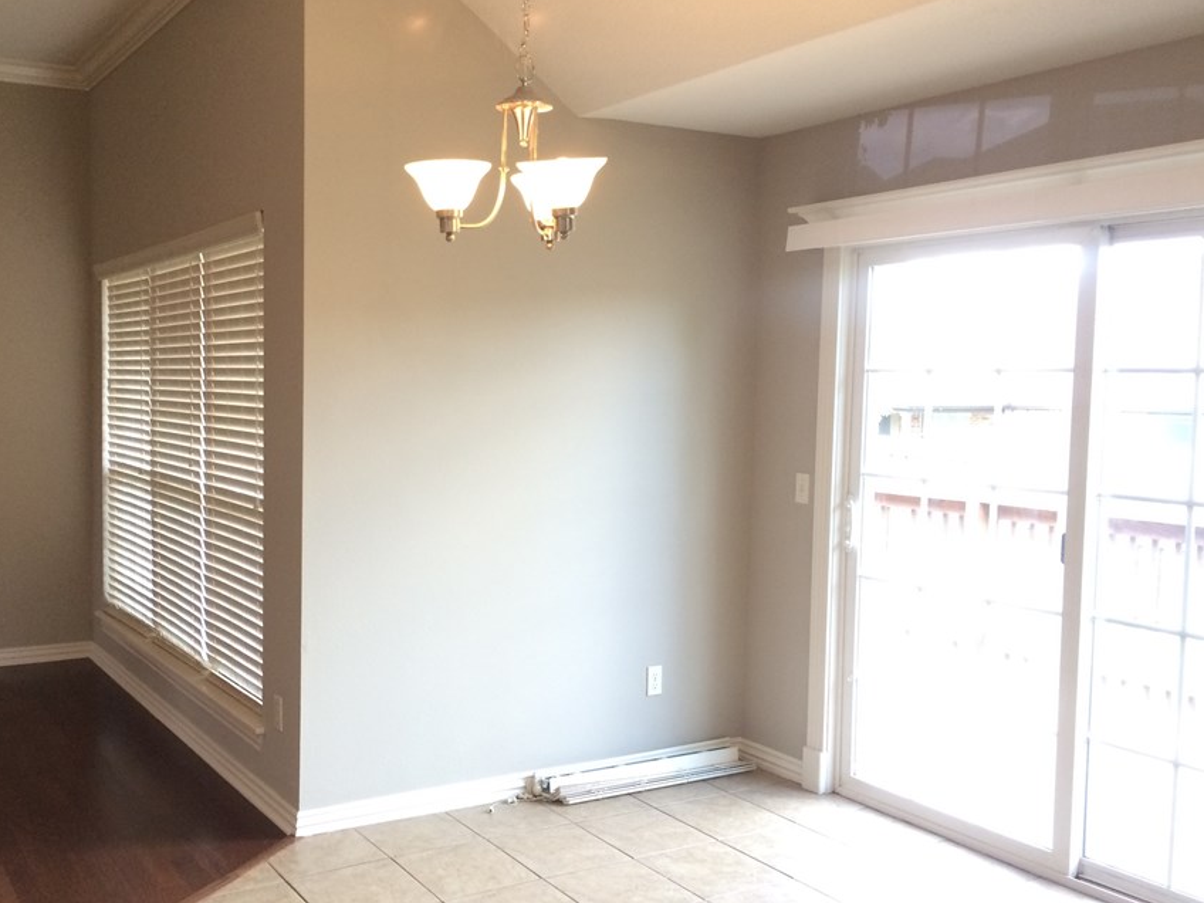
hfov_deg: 52.3
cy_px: 473
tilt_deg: -3.4
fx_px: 1217
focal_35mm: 35
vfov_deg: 40.7
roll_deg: -0.2
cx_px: 491
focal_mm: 4.15
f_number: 2.2
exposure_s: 1/30
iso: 64
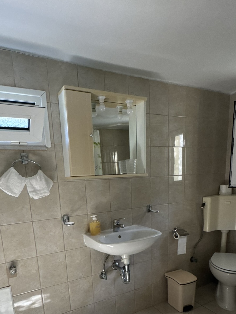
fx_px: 218
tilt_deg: -10.8
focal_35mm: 24
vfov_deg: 68.0
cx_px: 106
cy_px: 227
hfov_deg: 56.7
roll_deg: +1.6
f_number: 2.2
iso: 250
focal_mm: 2.22
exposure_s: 1/50
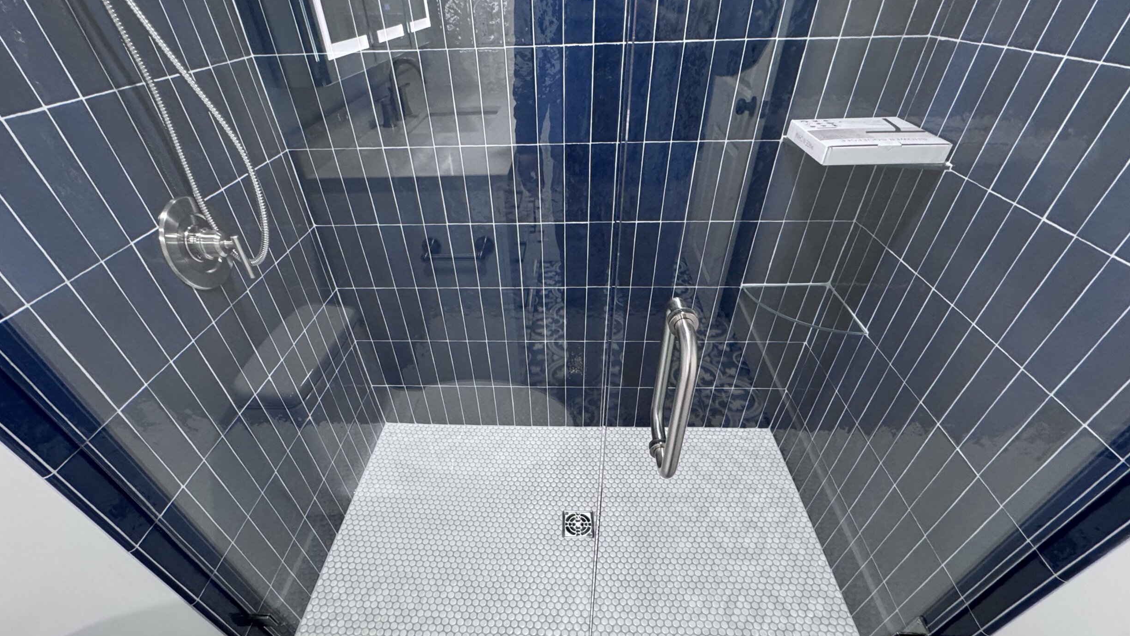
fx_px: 479
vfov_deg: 66.4
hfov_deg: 99.3
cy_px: 383
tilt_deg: -42.2
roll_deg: +1.9
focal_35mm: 16
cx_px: 547
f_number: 2.2
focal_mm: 2.22
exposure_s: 1/60
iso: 320
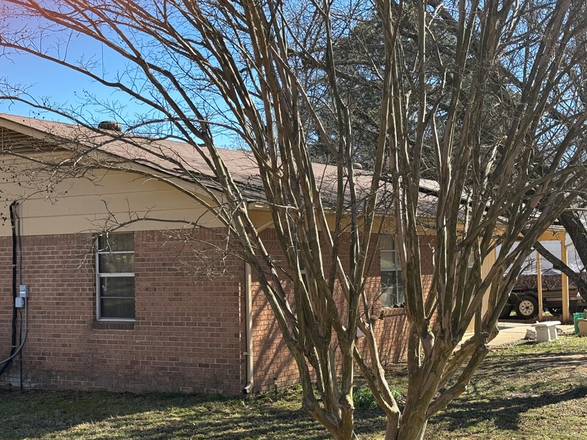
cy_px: 248
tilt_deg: +0.4
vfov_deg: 25.7
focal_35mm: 57
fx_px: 967
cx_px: 286
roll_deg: +1.2
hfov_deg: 33.8
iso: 80
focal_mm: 6.76
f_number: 1.78
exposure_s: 1/1931
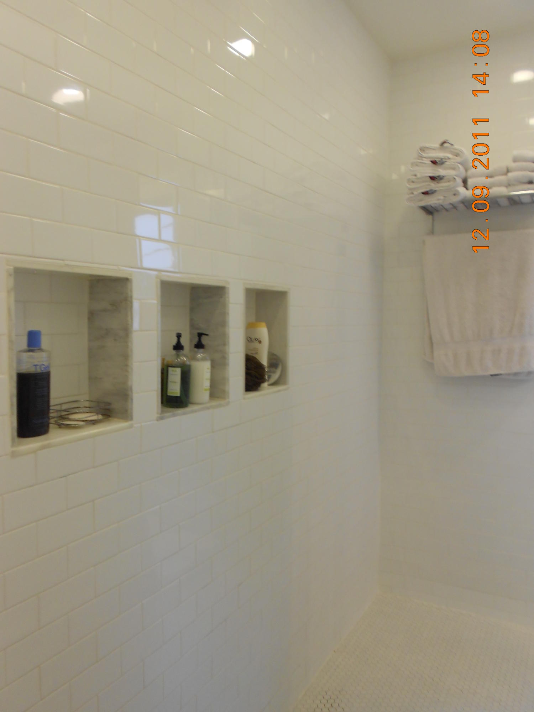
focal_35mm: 26
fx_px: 535
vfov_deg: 67.3
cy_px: 356
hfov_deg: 53.1
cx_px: 267
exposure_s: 1/30
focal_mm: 4.6
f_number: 3.2
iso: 160
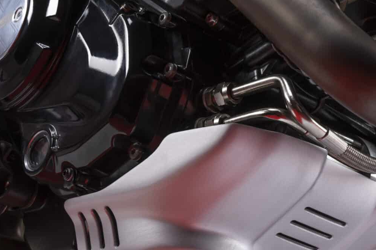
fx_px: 961
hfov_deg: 22.0
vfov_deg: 14.9
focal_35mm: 92
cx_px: 124
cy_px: 116
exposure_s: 1/160
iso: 100
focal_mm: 45
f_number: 11
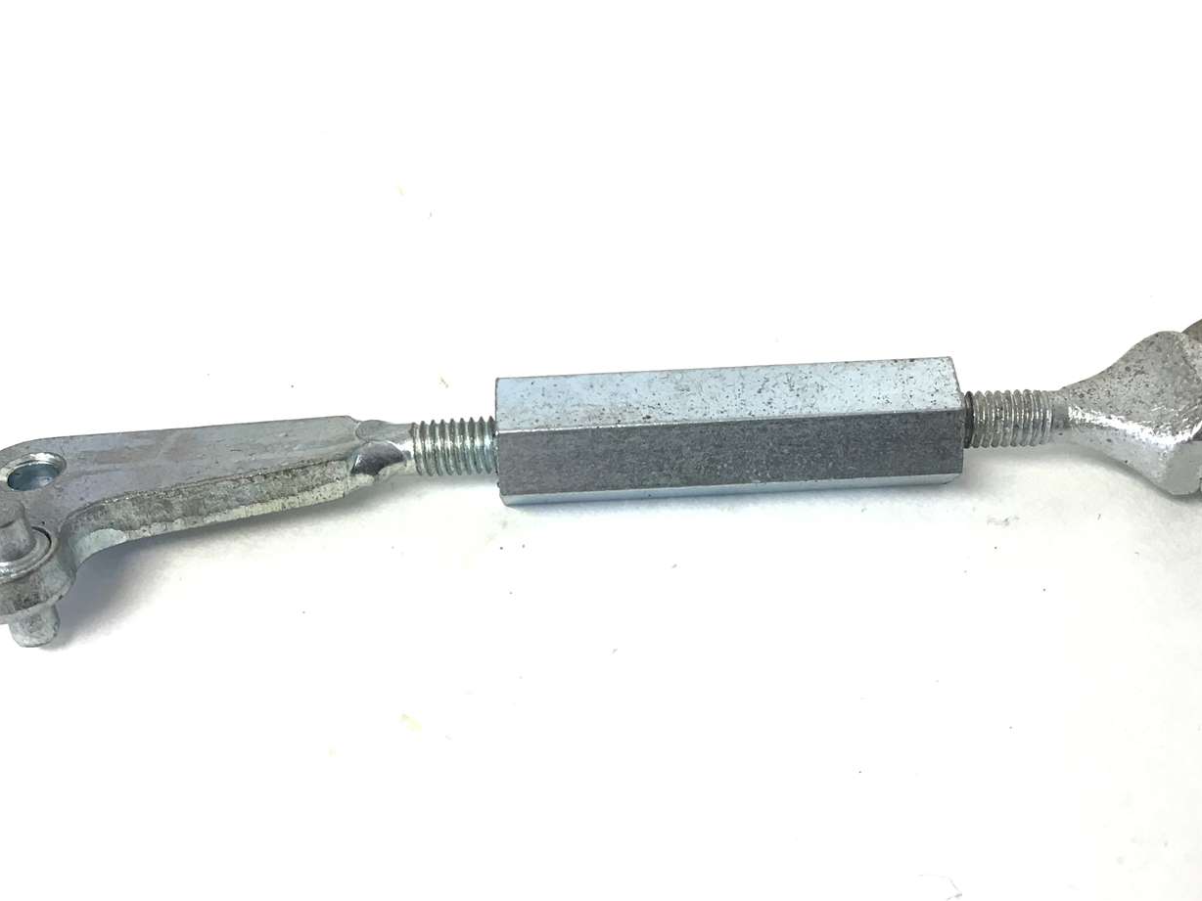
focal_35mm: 42
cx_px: 625
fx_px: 1458
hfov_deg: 44.8
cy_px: 397
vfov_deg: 34.3
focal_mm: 3.3
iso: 32
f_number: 2.4
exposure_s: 1/33
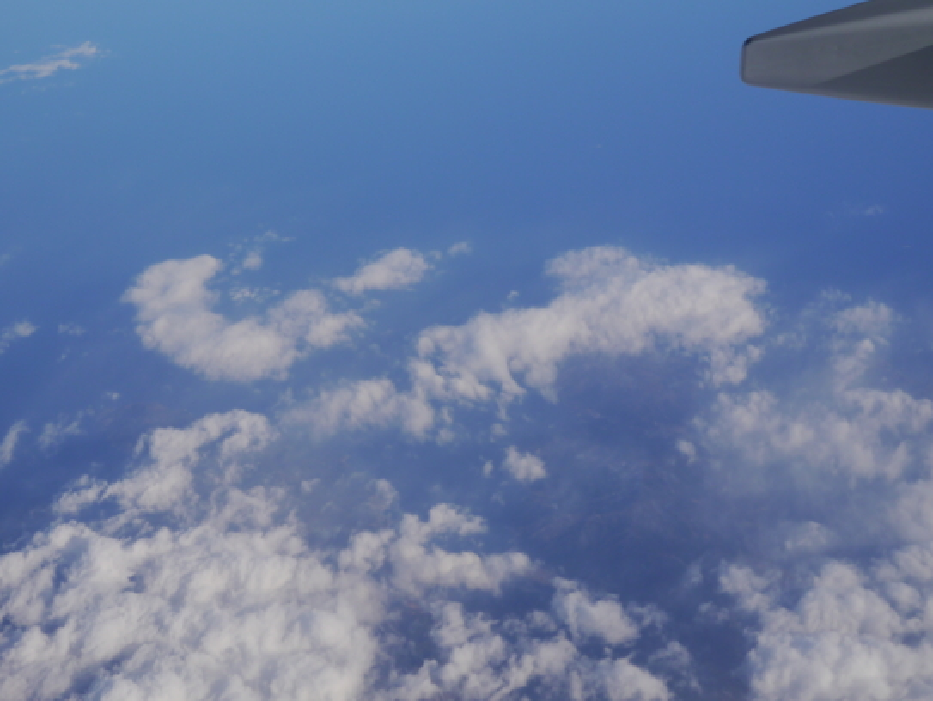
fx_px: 1429
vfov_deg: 27.5
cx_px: 412
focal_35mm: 53
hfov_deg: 36.1
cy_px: 430
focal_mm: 20
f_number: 5
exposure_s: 1/1000
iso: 160
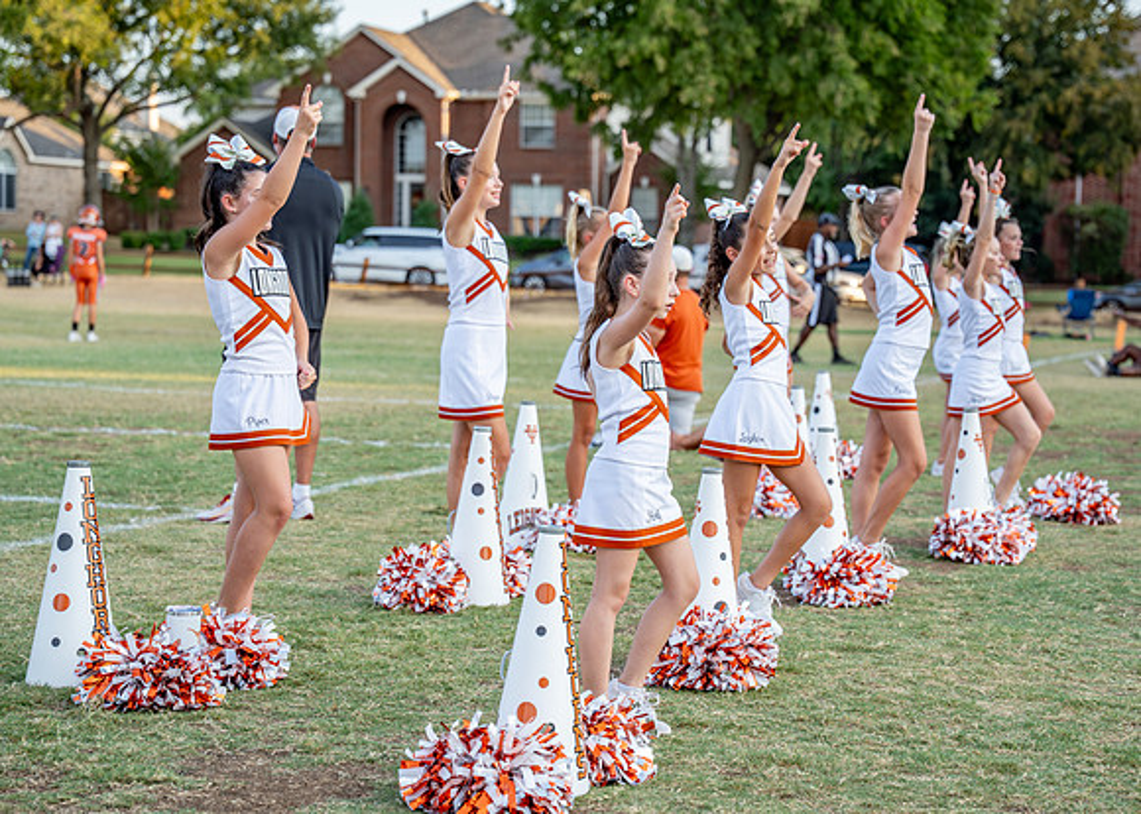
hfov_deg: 22.9
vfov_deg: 16.4
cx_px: 587
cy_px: 387
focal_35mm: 87
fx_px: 2817
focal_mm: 70
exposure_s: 1/800
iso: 200
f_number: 2.8
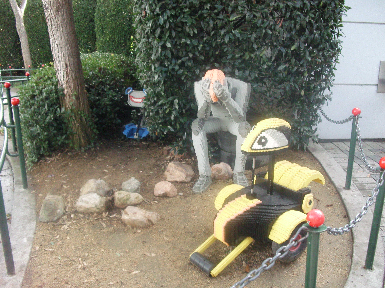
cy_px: 144
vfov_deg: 37.7
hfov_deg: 49.0
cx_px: 192
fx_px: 423
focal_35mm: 38
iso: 350
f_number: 7.8
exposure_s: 1/60
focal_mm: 6.3
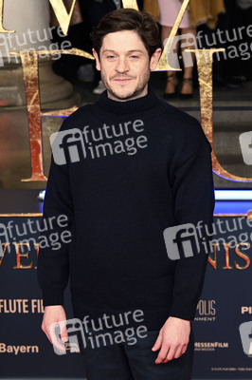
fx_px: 789
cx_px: 126
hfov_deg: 18.2
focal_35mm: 75
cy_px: 190
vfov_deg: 27.0
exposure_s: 1/125
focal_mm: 75
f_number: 5.6
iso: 640
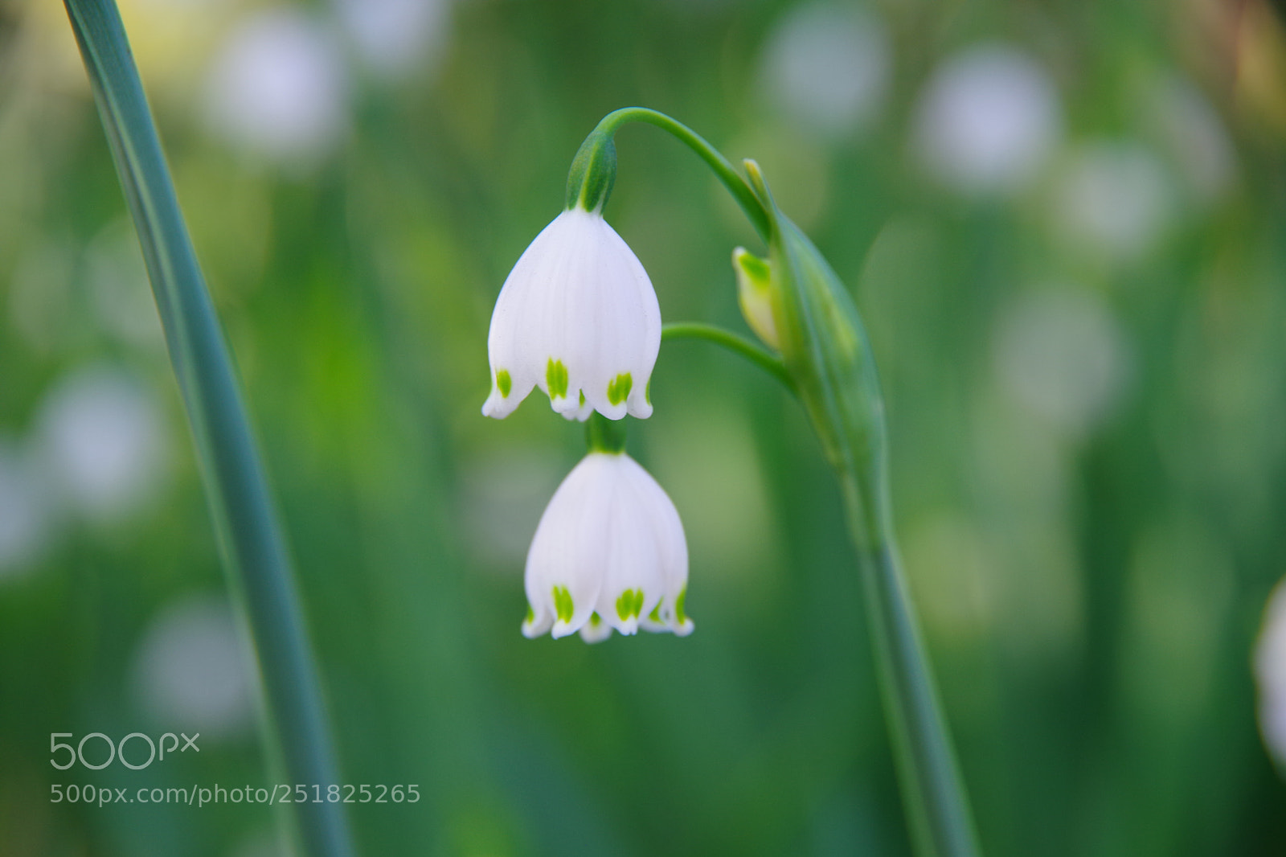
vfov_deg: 6.8
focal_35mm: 202
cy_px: 428
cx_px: 643
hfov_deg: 10.2
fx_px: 7214
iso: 200
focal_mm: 135
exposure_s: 1/125
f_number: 5.6
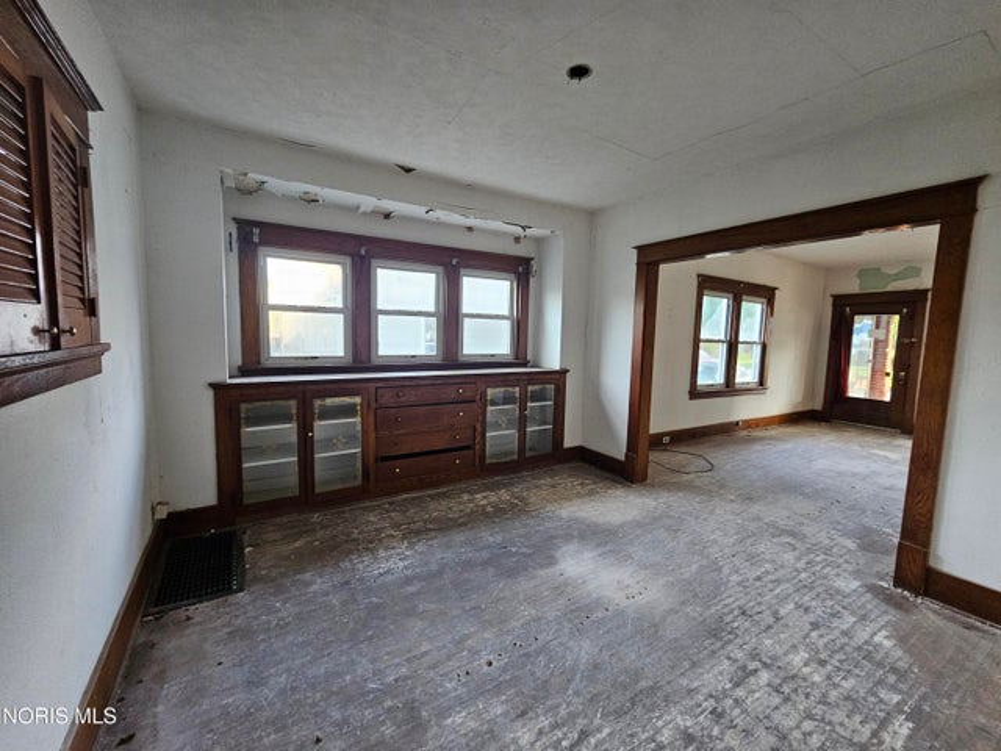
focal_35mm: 13
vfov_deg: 89.9
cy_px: 376
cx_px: 500
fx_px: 376
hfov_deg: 106.2
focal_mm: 2.2
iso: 400
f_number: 2.2
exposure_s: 1/60
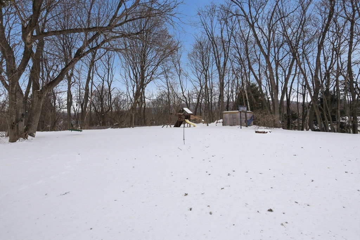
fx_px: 180
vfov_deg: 67.4
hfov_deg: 90.0
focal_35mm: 18
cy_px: 120
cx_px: 180
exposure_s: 1/4000
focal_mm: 12
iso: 800
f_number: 8
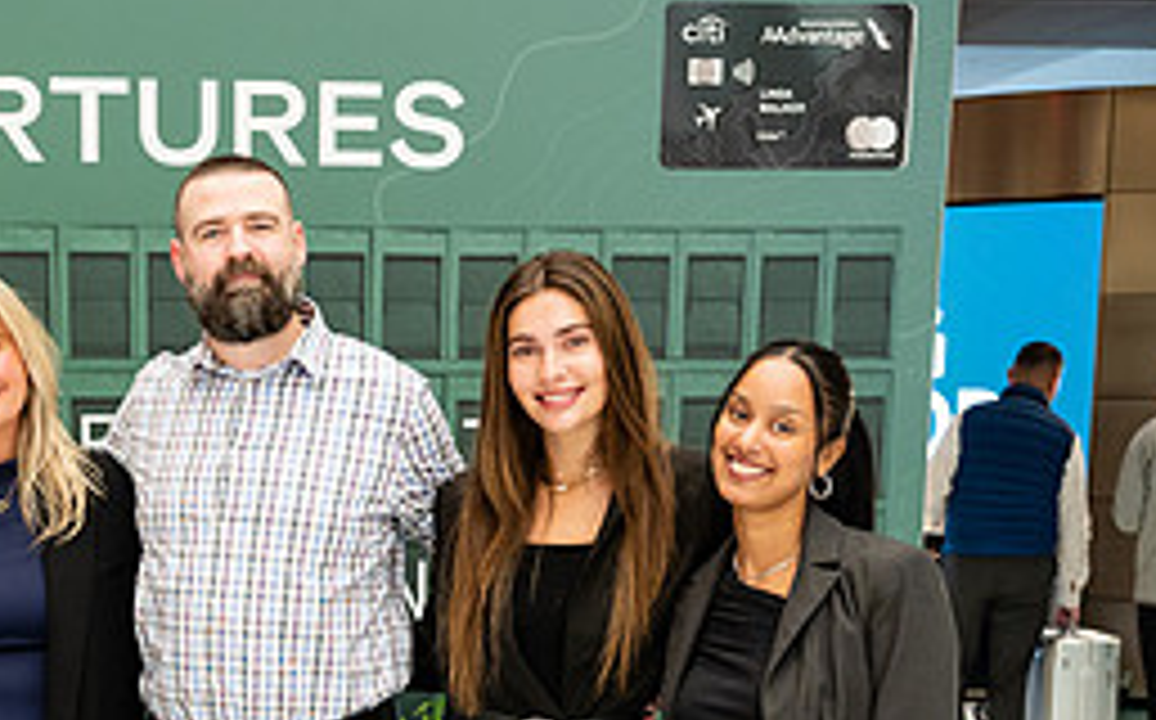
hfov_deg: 27.5
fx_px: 2329
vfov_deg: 17.0
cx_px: 280
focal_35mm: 74
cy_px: 790
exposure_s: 1/160
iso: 1250
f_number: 3.2
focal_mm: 31
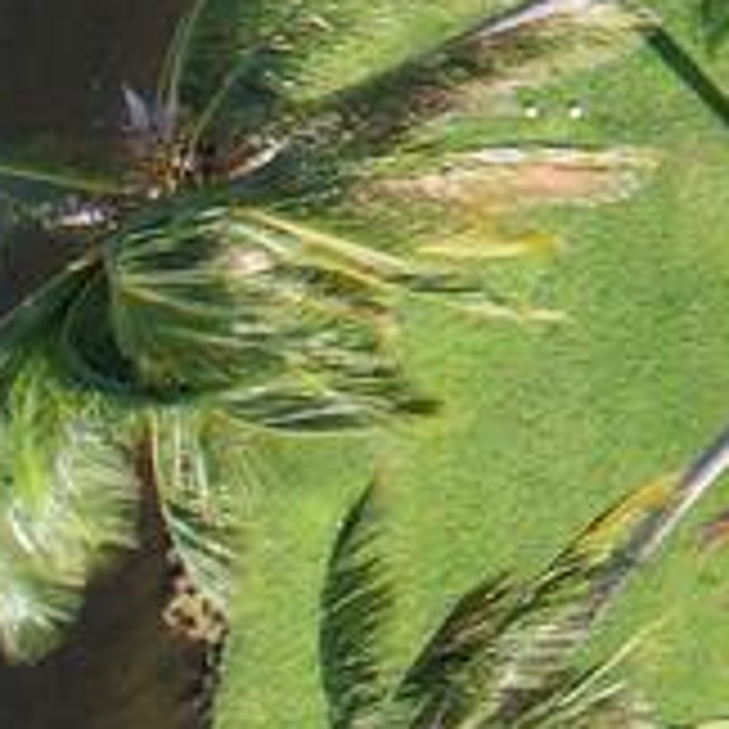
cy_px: -1400
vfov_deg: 8.2
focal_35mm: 184
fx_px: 4384
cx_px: 2891
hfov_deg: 7.2
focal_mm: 8.38
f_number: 2.8
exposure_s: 1/1000
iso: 120
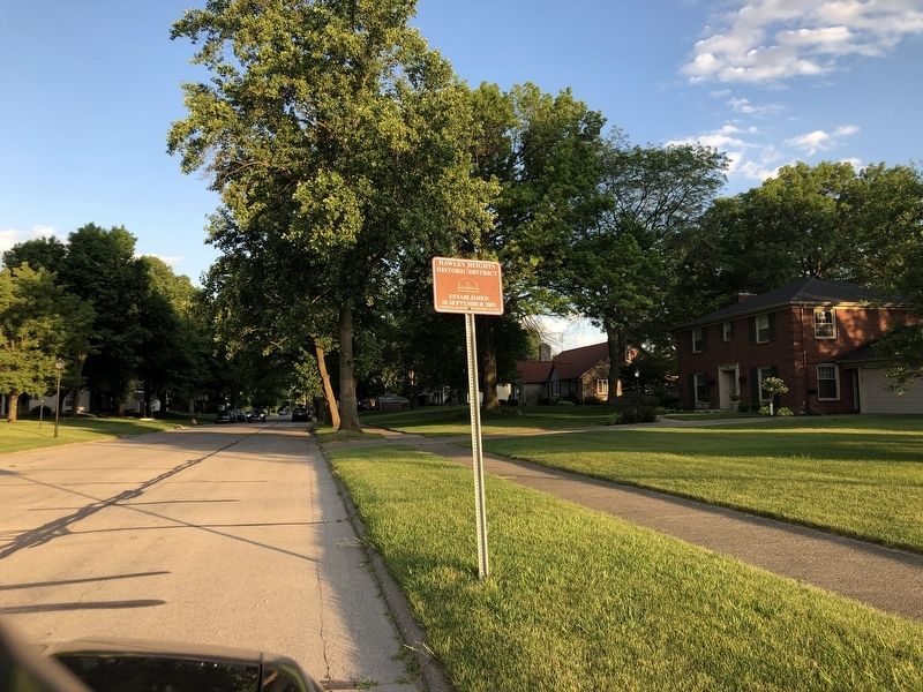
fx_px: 747
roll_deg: +0.9
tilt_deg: -1.3
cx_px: 462
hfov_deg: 63.4
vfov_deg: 49.7
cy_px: 346
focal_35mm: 28
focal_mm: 4
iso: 20
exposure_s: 1/361
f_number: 1.8
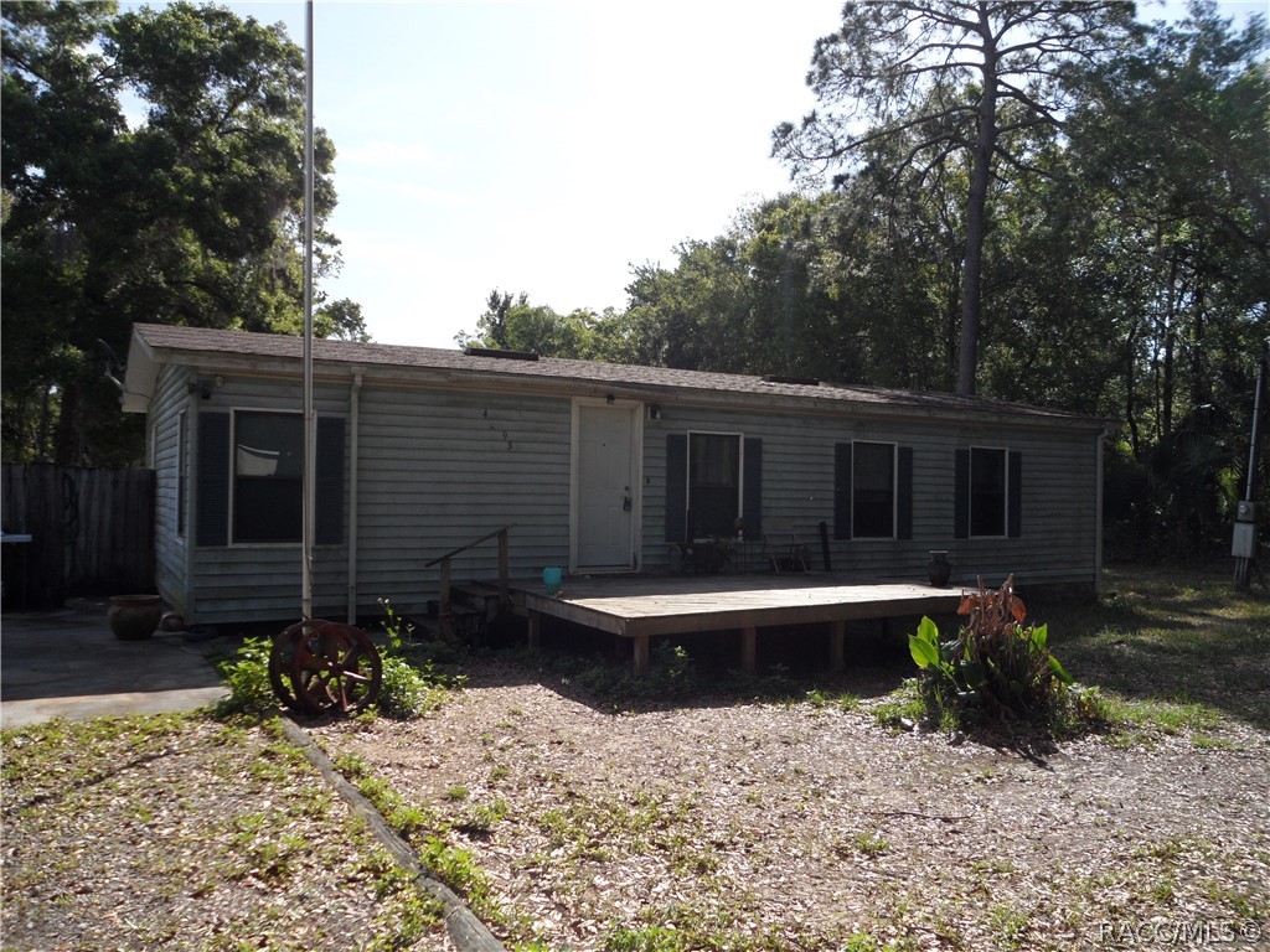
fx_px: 991
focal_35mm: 27
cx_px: 635
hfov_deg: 65.3
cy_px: 476
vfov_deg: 51.4
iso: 80
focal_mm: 4.9
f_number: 3.5
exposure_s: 1/750
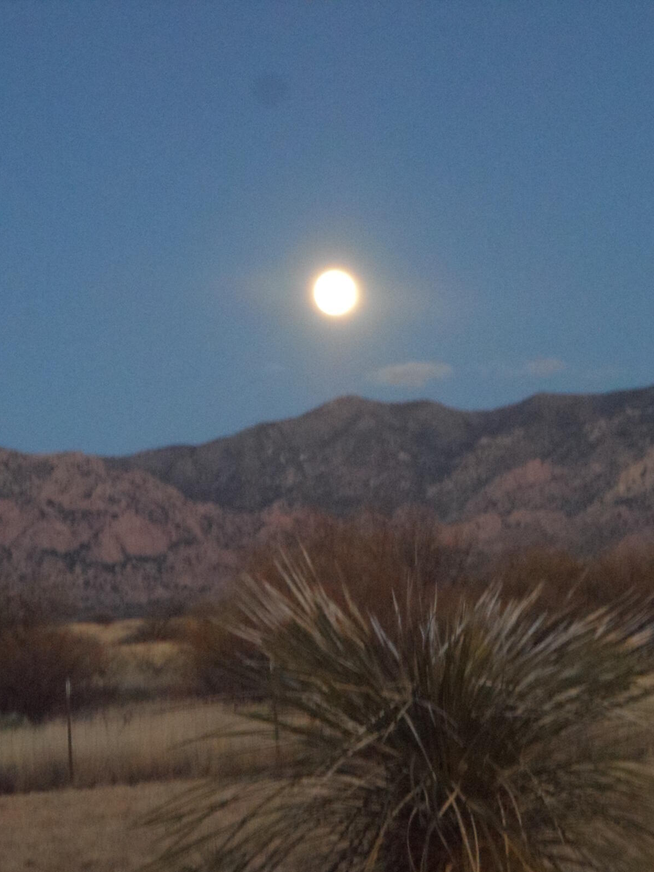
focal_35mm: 164
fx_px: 4131
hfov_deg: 9.1
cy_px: 550
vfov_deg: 12.0
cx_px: 362
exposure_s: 1/8
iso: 800
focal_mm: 24.5
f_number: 5.9
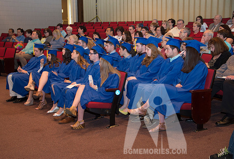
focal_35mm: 59
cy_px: 76
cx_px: 110
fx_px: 387
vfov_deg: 23.2
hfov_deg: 33.6
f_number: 4.5
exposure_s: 1/80
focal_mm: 56
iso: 2000
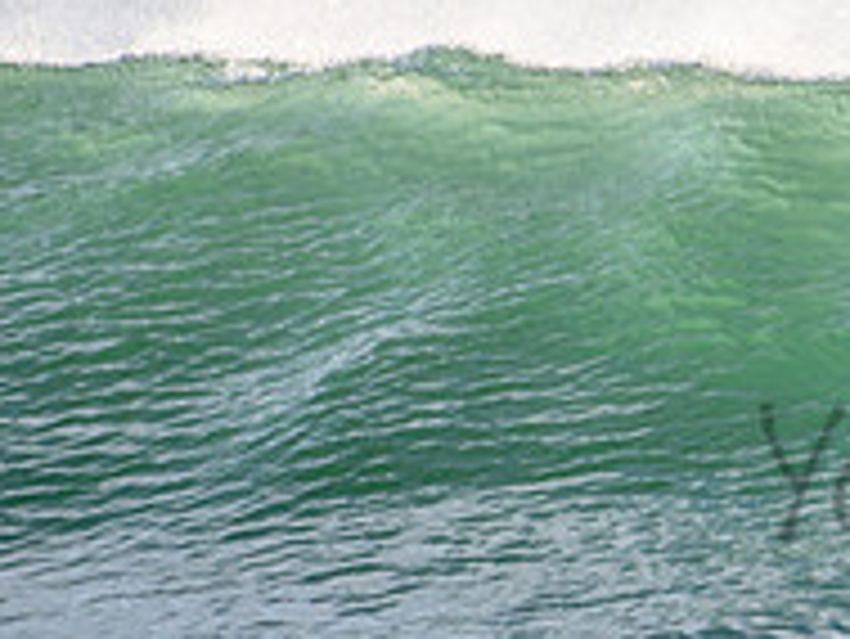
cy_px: 434
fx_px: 54277
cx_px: 1223
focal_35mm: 2209
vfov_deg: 0.7
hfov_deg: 0.9
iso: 640
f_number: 5.6
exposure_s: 1/2500
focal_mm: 500
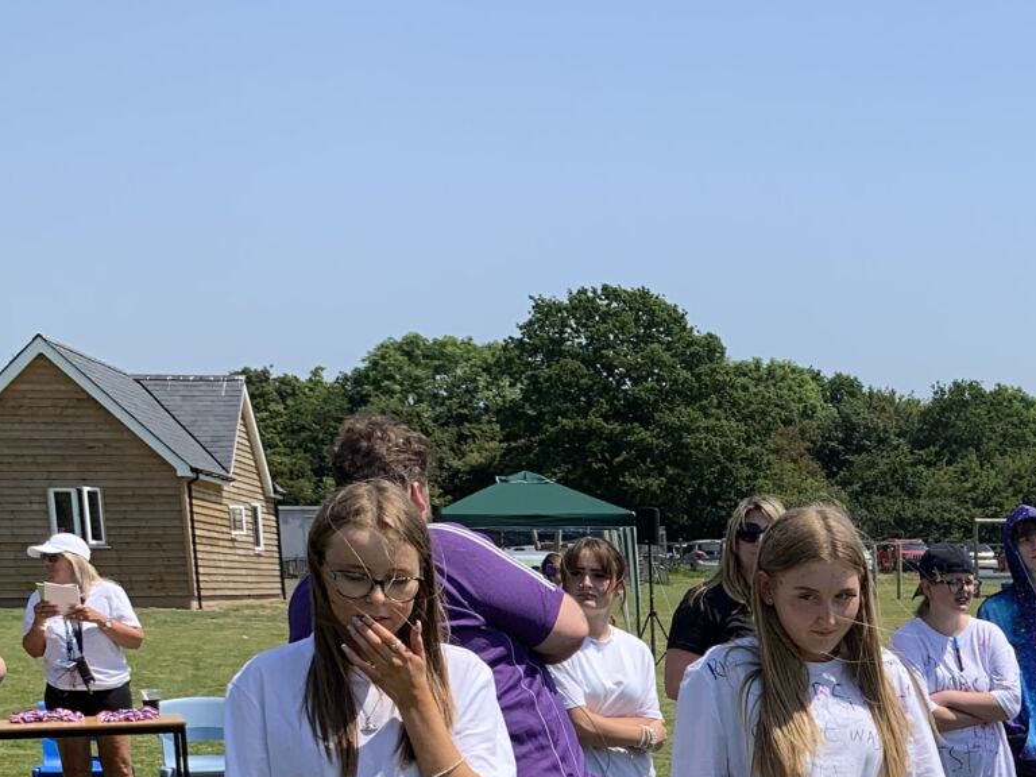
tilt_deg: -10.5
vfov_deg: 21.0
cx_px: 1143
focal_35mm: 65
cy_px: 939
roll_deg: +1.1
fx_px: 1945
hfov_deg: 27.3
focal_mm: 4.25
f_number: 1.8
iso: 25
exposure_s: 1/2114
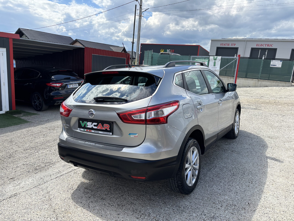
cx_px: 147
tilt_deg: -11.6
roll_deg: -4.9
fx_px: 221
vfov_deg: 53.1
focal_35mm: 26
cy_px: 110
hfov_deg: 67.3
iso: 50
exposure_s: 1/2193
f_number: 1.6
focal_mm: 5.96
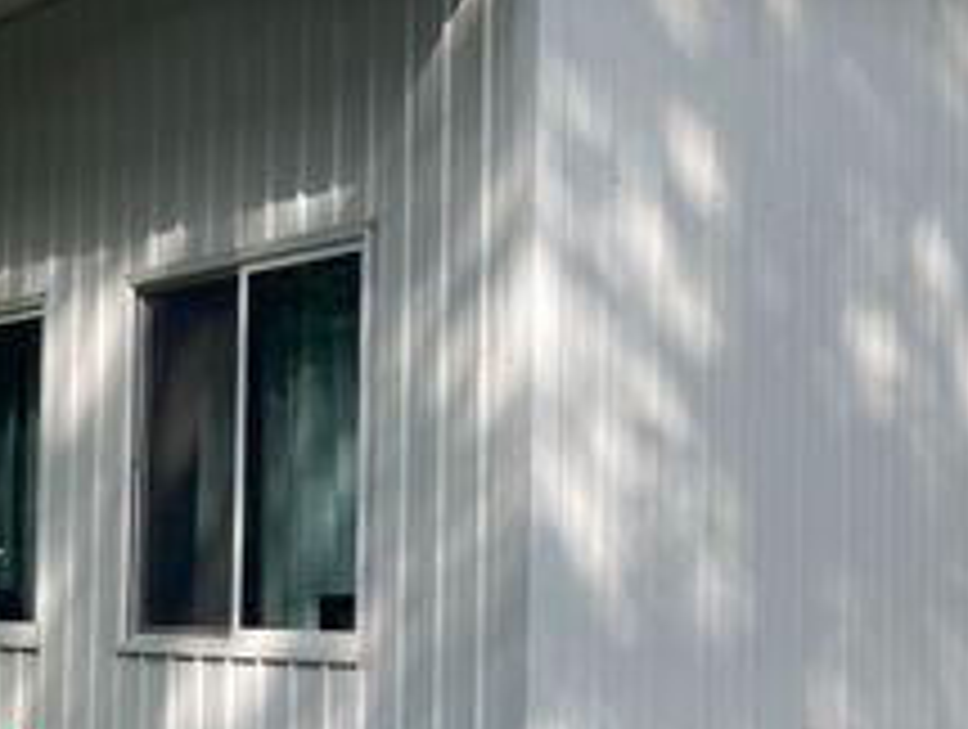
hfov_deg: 24.9
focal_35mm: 78
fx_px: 2185
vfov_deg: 18.9
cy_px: 495
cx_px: 603
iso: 20
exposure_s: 1/558
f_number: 1.8
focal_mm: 3.99
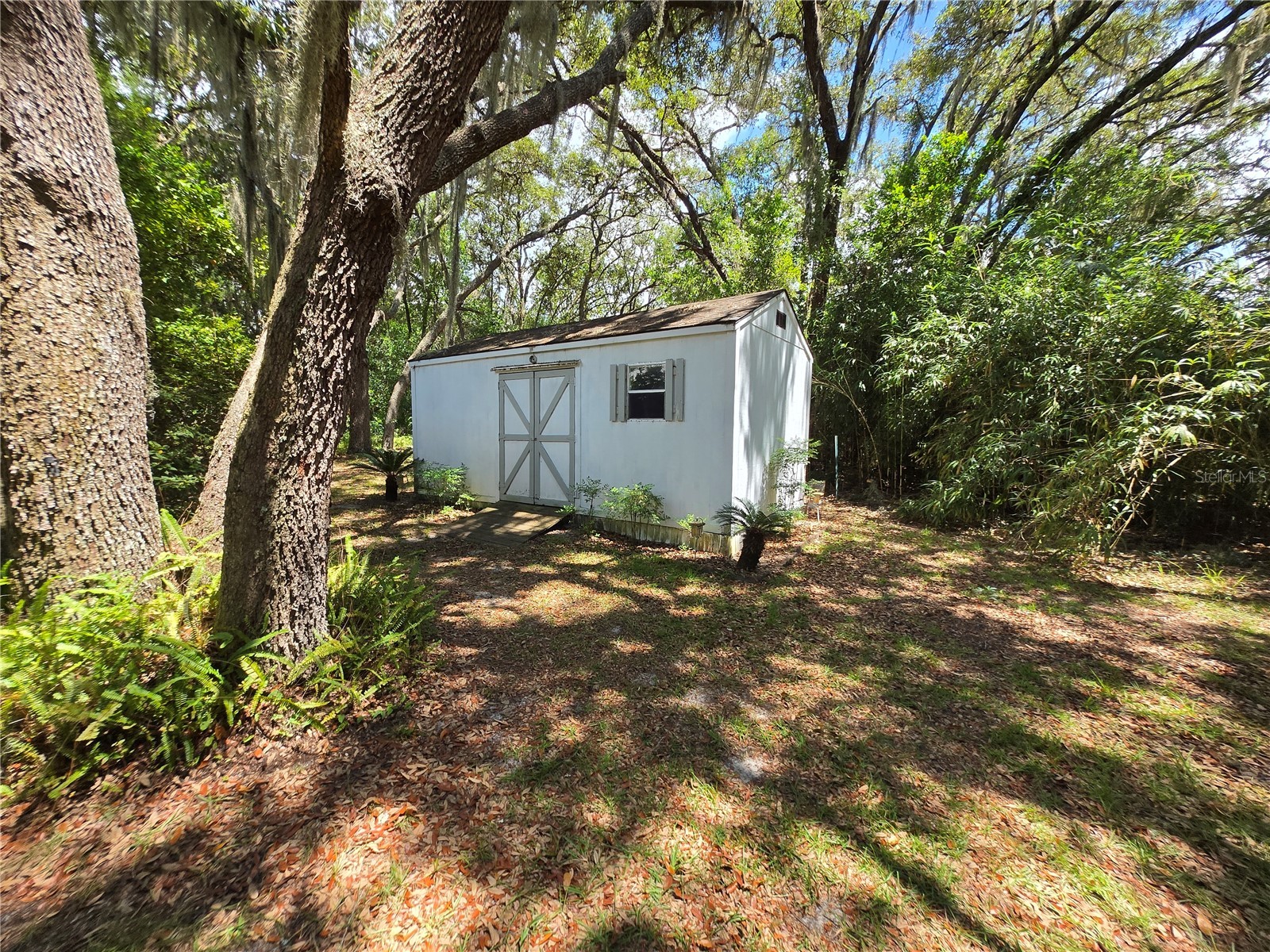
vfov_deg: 89.9
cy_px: 476
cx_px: 635
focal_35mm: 13
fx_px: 477
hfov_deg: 106.2
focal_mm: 1.7
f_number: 2.2
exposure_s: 1/244
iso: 25
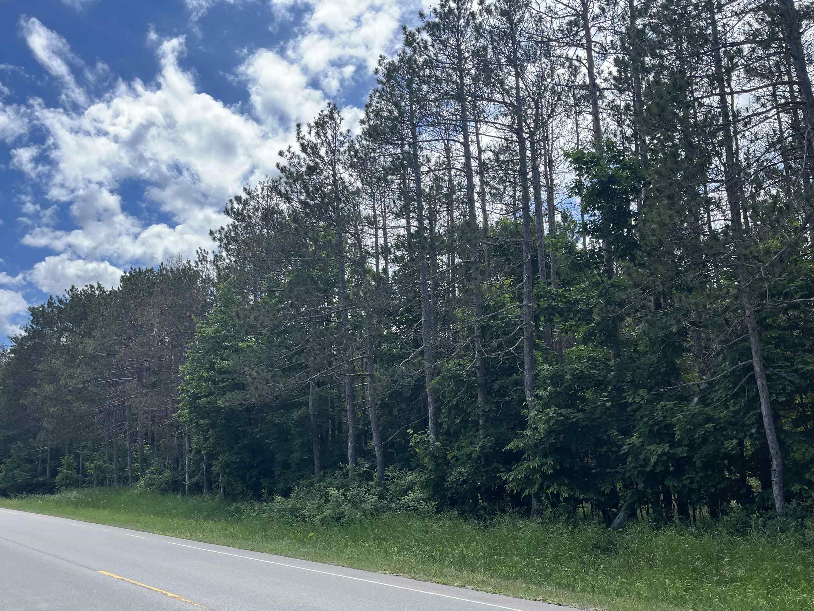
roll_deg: -1.1
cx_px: 392
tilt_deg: +11.6
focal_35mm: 30
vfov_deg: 46.7
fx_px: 706
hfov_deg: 59.9
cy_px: 337
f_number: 1.6
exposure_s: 1/2967
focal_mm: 5.1
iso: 50
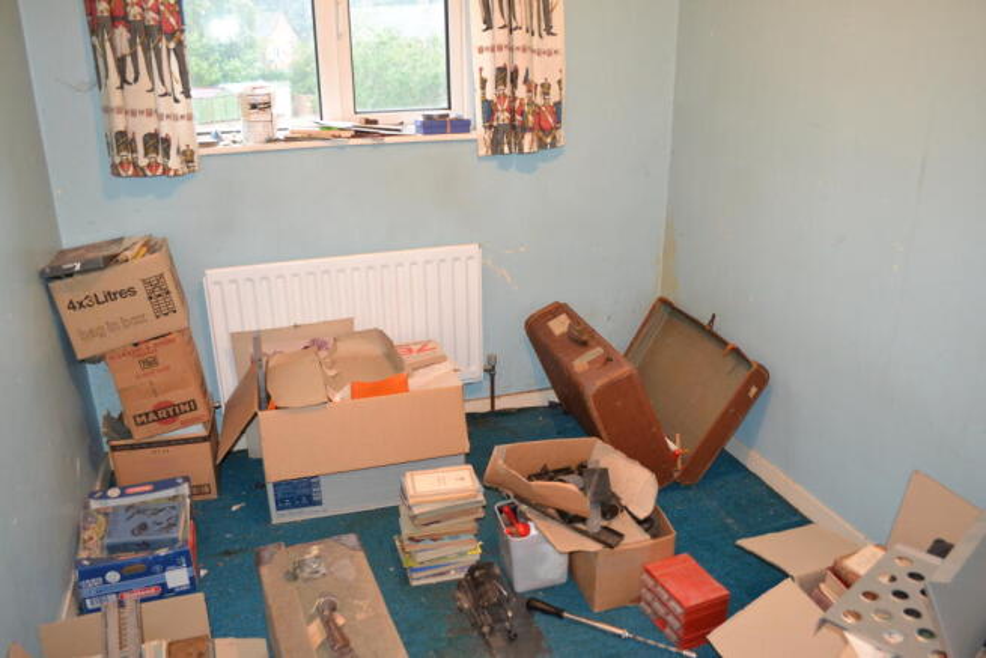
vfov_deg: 48.0
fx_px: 740
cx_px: 493
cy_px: 329
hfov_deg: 67.4
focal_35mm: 27
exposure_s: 1/60
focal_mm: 18
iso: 2200
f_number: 3.5
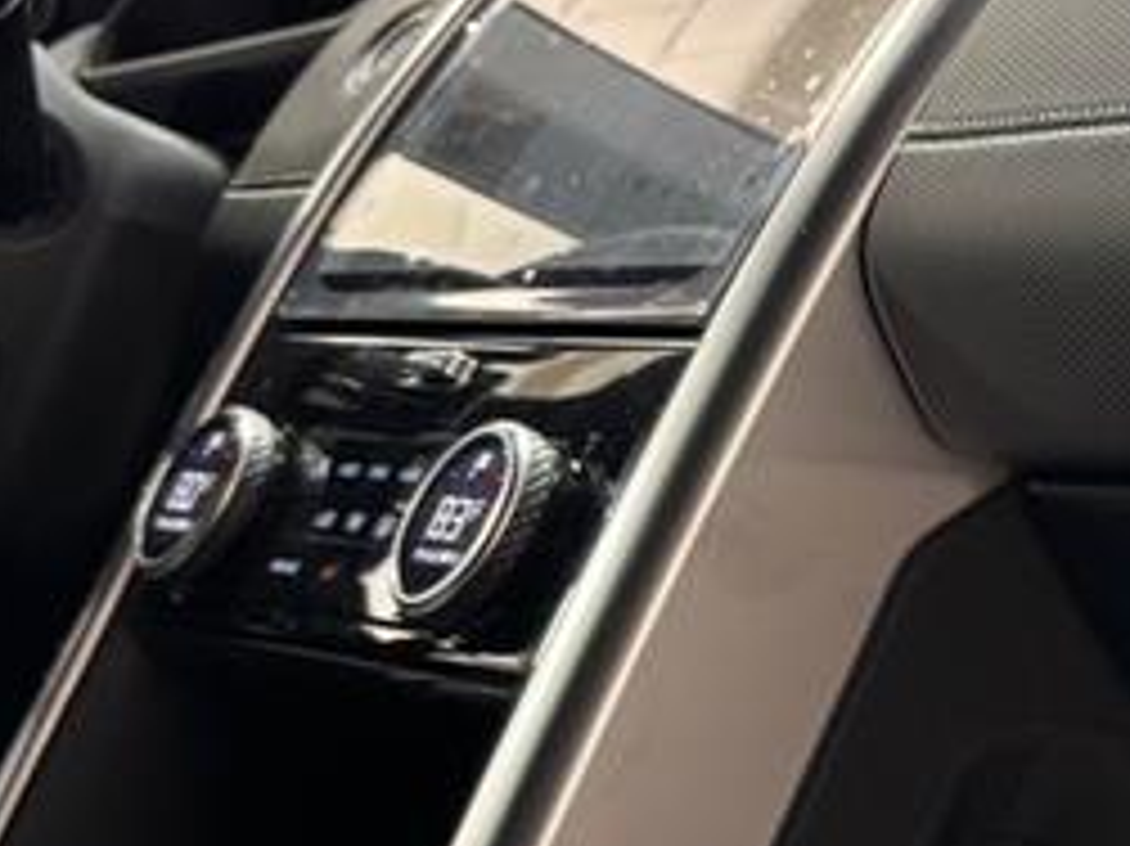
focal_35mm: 106
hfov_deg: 16.8
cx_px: 1706
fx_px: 3459
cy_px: 486
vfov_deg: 13.9
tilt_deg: -4.9
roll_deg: +0.7
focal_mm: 5.96
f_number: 1.6
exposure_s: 1/78
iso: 125
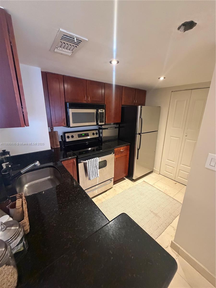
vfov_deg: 102.1
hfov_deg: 85.7
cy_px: 144
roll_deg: -0.2
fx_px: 116
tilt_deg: -16.1
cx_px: 108
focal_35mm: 14
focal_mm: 2.22
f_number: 2.2
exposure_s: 1/60
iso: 800
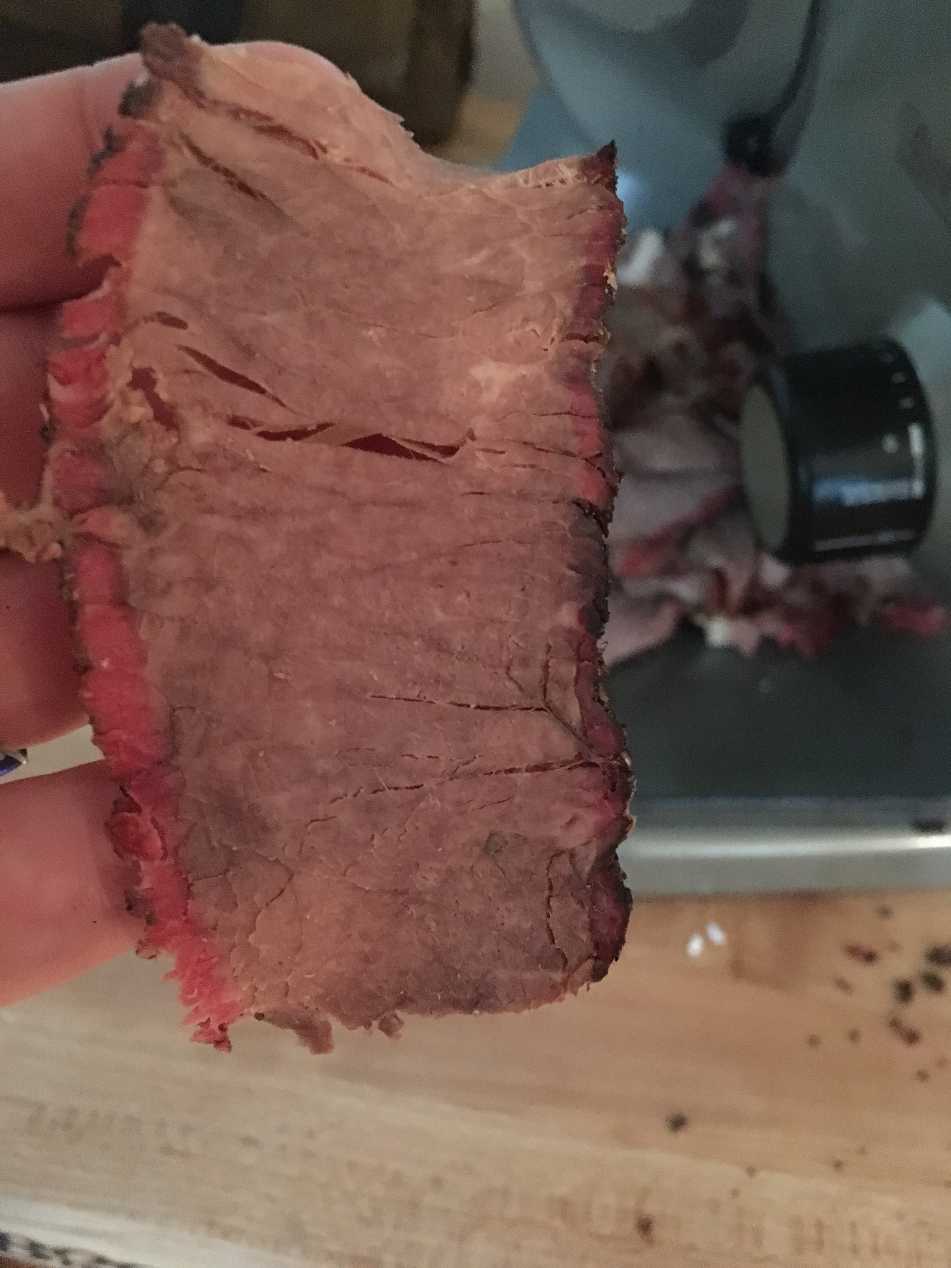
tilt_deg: -46.5
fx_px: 1062
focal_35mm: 29
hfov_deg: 48.2
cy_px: 634
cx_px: 476
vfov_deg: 61.7
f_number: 2.2
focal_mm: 4.15
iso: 800
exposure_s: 1/15
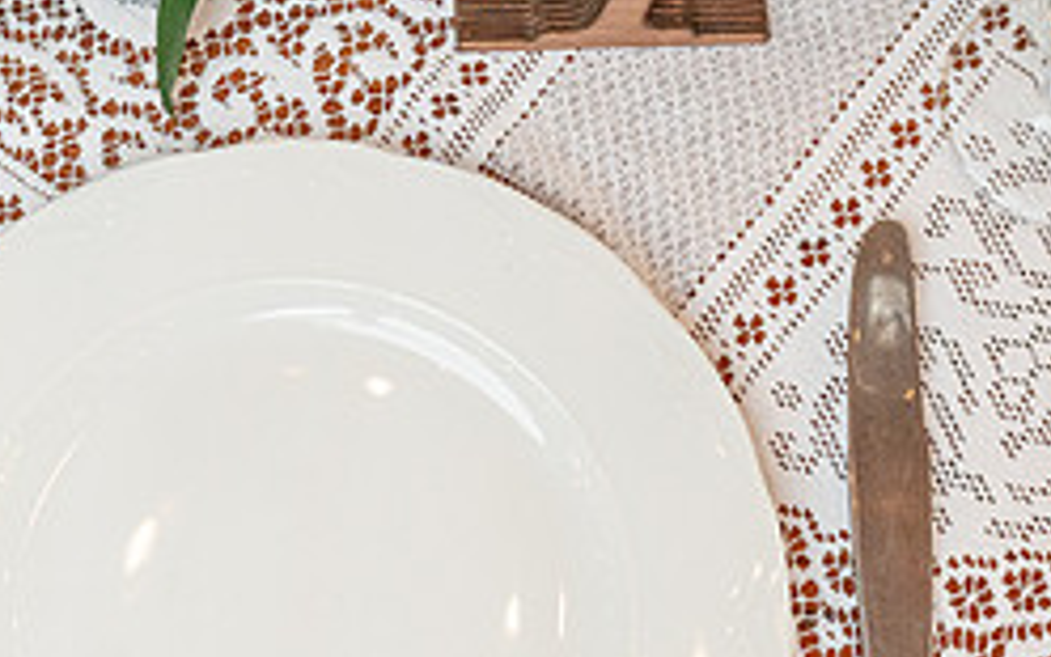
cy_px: 330
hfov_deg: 23.0
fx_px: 2549
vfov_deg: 14.7
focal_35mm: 89
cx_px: 202
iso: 1600
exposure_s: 1/250
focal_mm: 35
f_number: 4
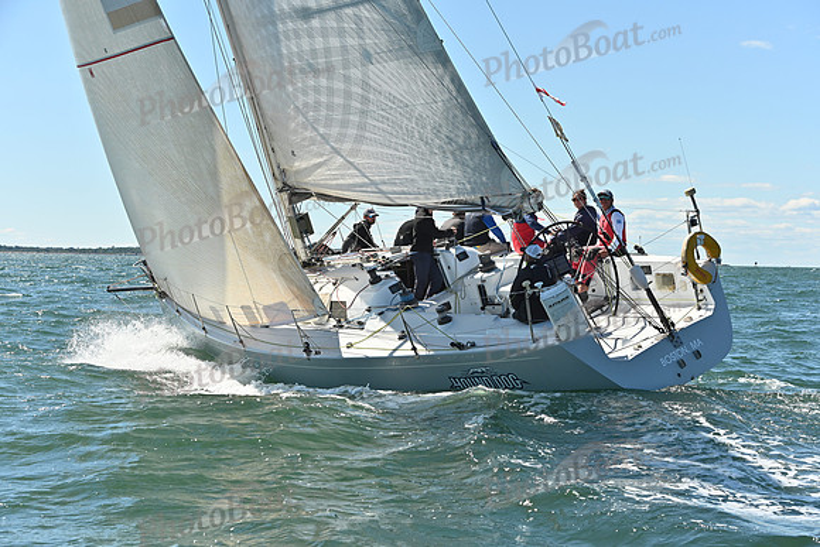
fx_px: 1595
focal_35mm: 70
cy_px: 274
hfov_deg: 28.8
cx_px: 410
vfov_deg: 19.5
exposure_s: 1/1250
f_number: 6.3
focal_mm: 70
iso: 320
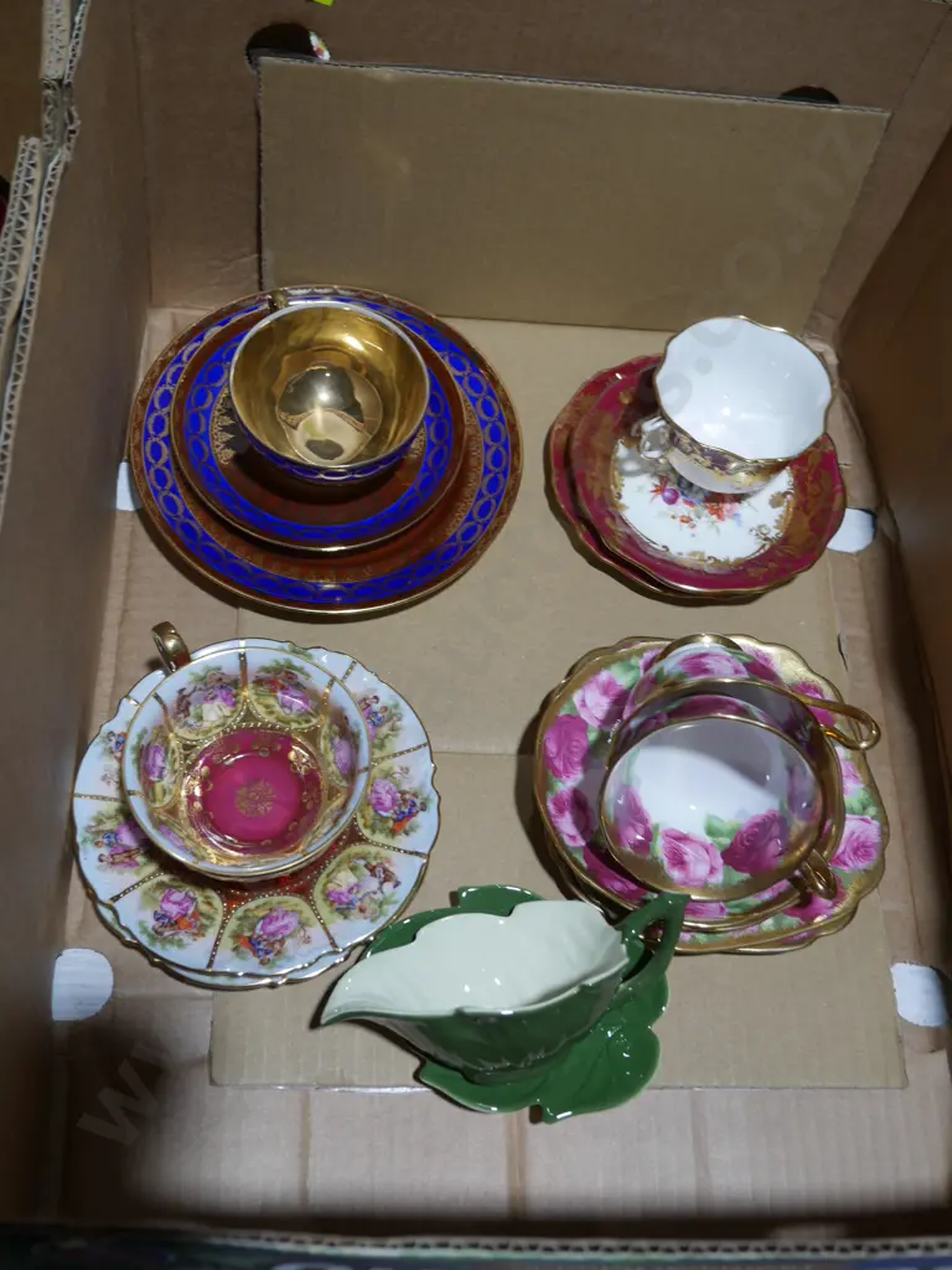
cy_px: 635
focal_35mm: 40
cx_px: 476
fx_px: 1467
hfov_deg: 36.0
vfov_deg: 46.8
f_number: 4.4
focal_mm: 20
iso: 200
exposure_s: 1/80
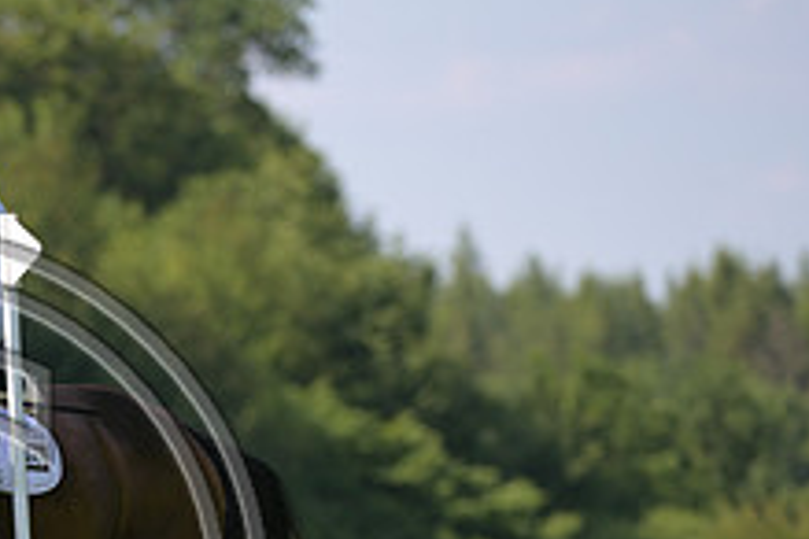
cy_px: 552
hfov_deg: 2.8
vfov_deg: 1.9
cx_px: -151
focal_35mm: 740
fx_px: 16628
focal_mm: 280
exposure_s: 1/1250
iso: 320
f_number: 5
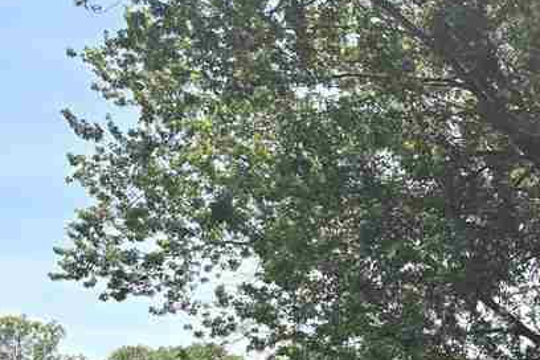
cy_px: 515
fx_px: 1125
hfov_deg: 24.6
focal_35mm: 75
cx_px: 635
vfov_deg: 16.8
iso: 12
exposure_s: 1/500
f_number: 1.7
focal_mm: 6.3
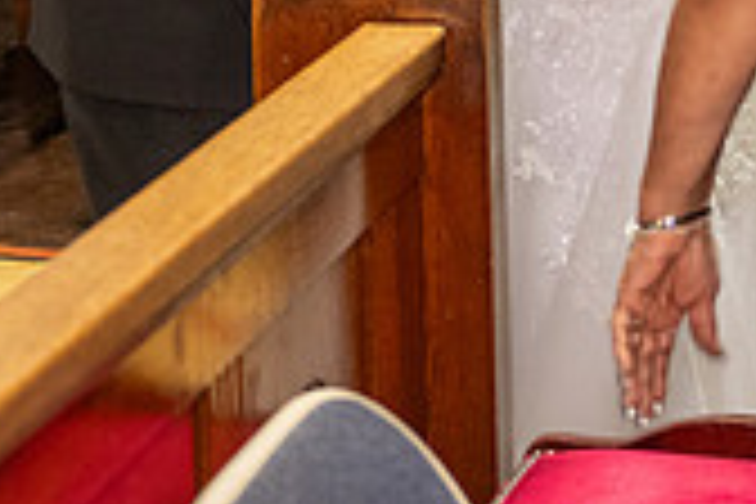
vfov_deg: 9.1
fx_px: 3045
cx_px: 333
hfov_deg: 14.2
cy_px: -358
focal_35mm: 145
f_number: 2.8
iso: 3200
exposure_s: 1/160
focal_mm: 42
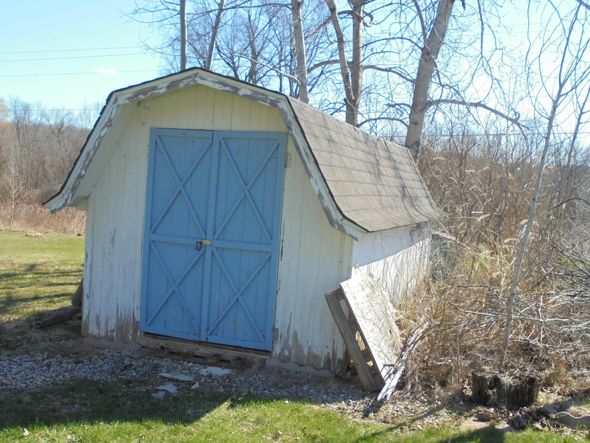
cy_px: 240
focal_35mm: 39
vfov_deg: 36.8
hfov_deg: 47.8
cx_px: 282
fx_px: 665
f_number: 4
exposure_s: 1/400
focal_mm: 6.1
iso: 100
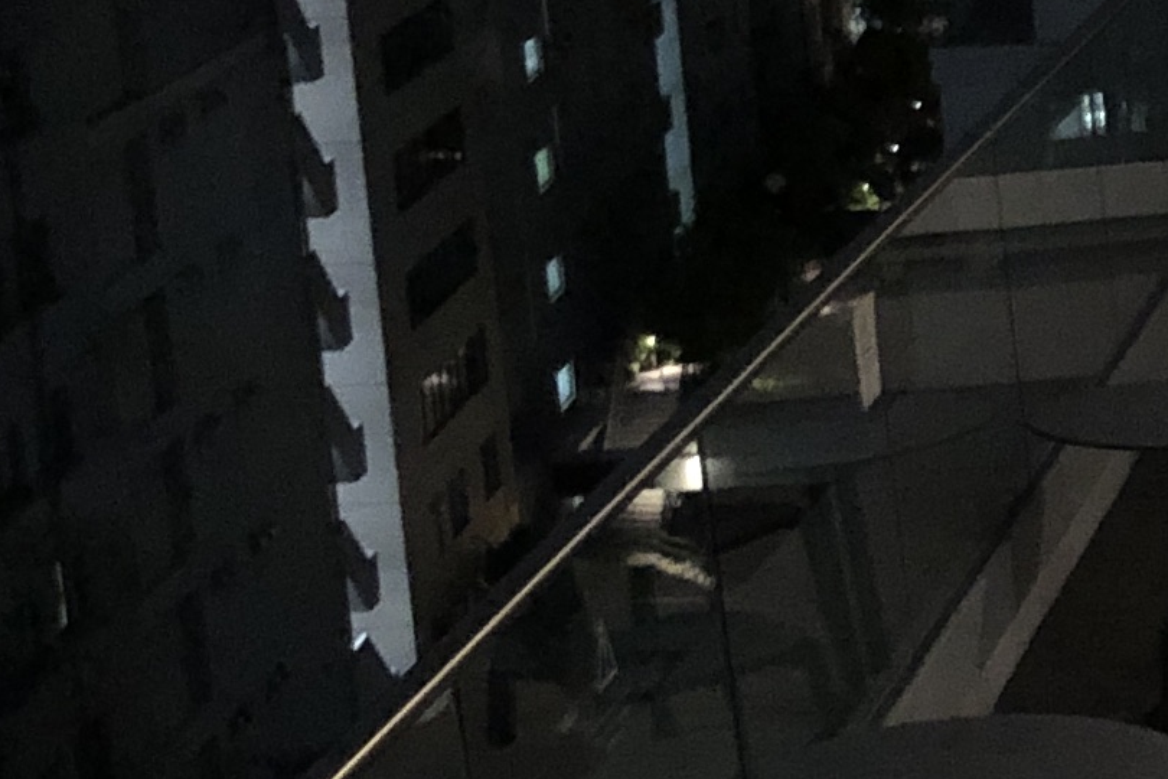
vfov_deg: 9.4
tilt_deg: -15.4
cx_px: 1967
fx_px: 4704
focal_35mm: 145
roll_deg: +0.5
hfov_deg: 13.1
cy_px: 612
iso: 100
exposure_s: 1/5
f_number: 1.8
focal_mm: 3.99
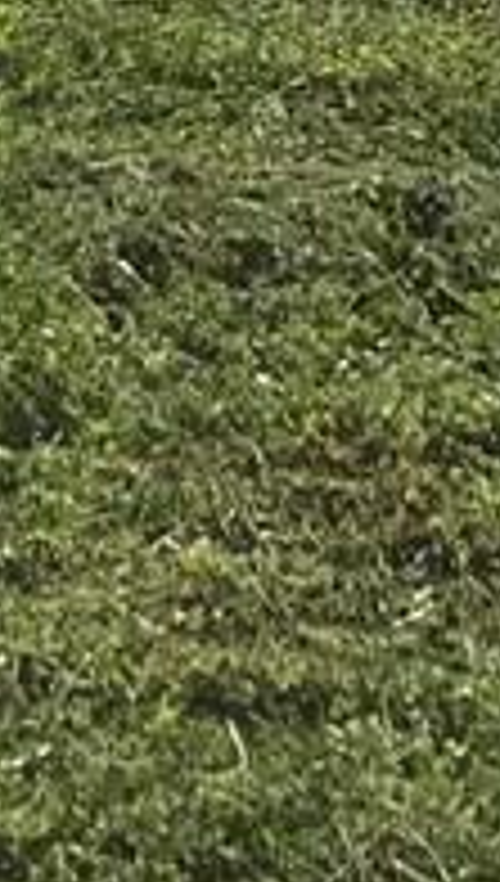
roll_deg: -1.6
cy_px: -468
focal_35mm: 159
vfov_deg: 12.8
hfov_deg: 7.7
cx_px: 252
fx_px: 3728
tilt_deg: +3.0
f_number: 1.8
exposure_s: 1/2083
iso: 20
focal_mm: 3.99
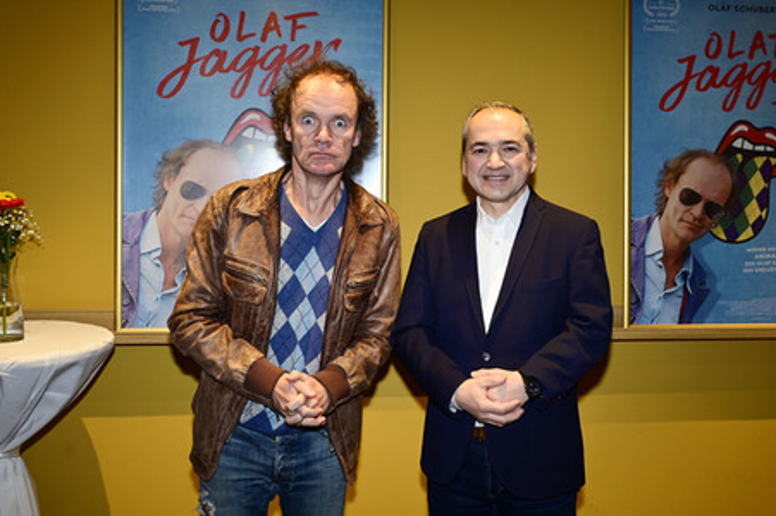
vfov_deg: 36.8
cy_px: 258
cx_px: 388
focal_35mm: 36
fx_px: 775
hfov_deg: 53.2
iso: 1600
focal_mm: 36
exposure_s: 1/160
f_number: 5
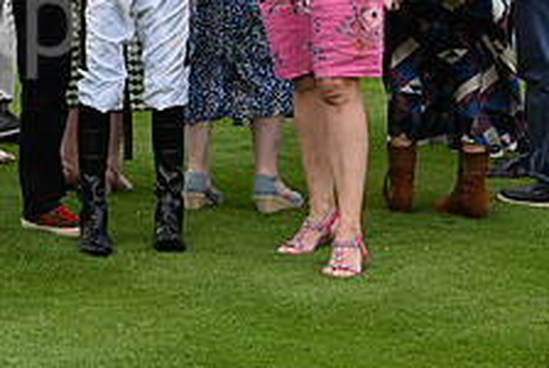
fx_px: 2764
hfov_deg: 11.1
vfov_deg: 7.5
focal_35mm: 181
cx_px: -113
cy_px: -99
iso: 640
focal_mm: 70
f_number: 5.6
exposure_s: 1/1250
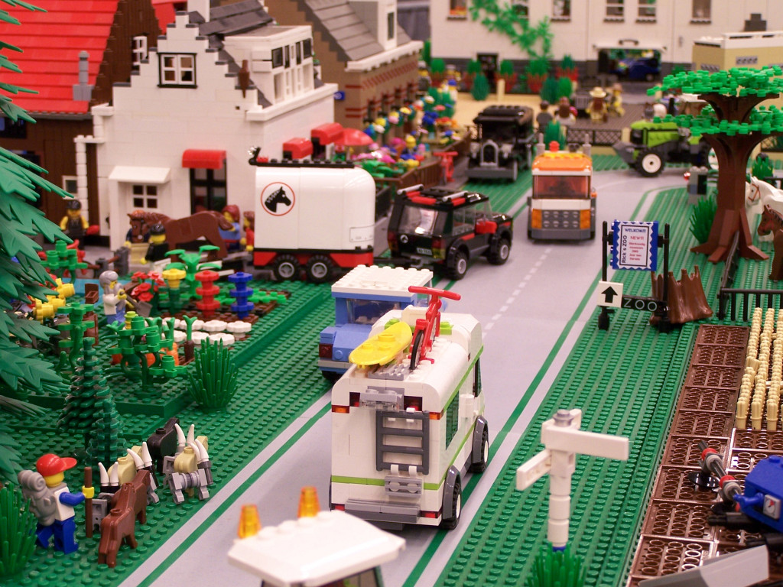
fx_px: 1696
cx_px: 392
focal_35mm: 75
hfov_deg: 26.0
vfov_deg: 19.6
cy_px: 294
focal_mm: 12.4
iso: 80
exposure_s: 1/3
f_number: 3.2
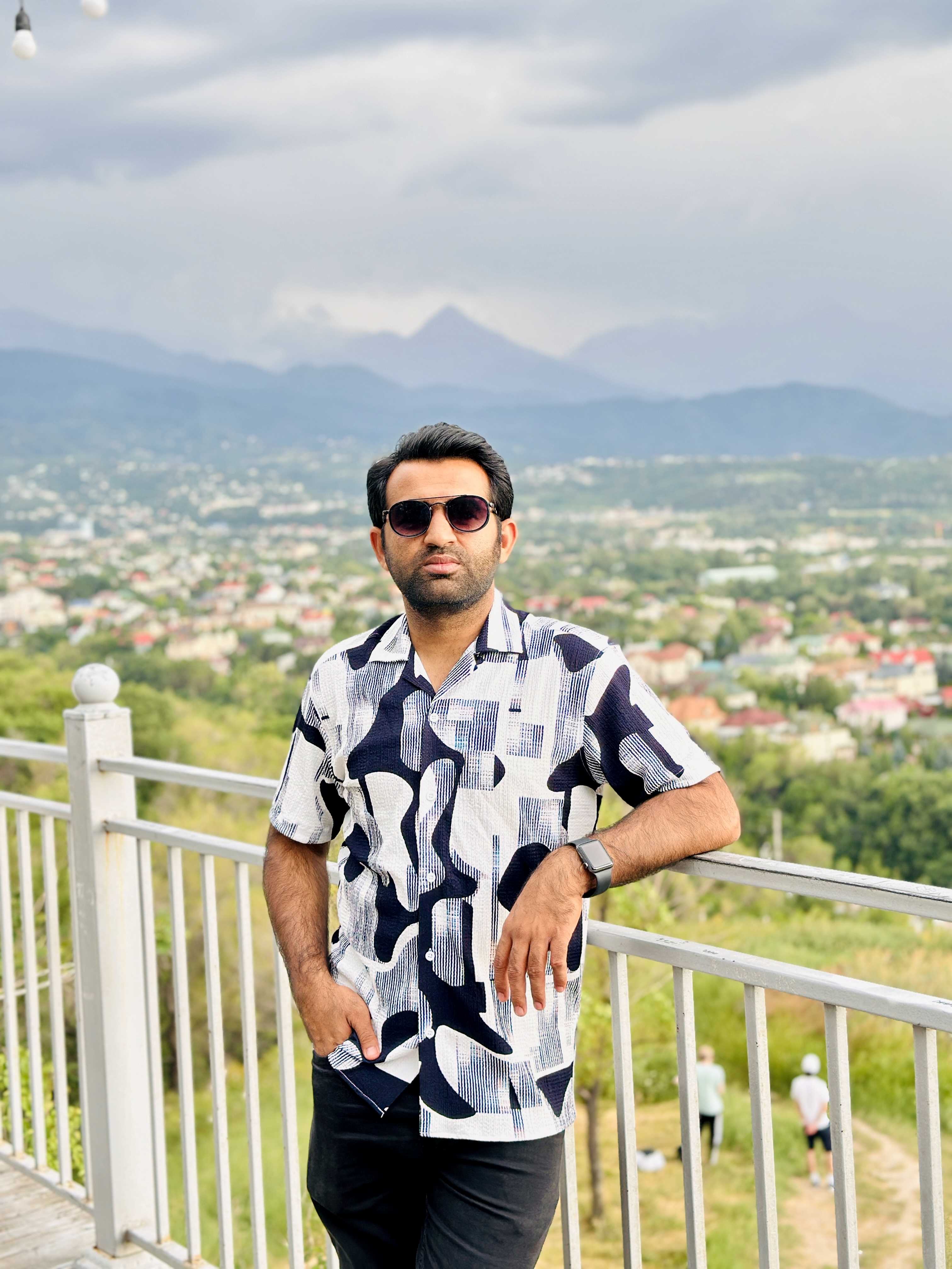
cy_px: 634
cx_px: 476
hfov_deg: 30.3
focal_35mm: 48
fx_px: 1760
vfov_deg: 39.7
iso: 80
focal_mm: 6.86
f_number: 1.78
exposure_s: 1/215
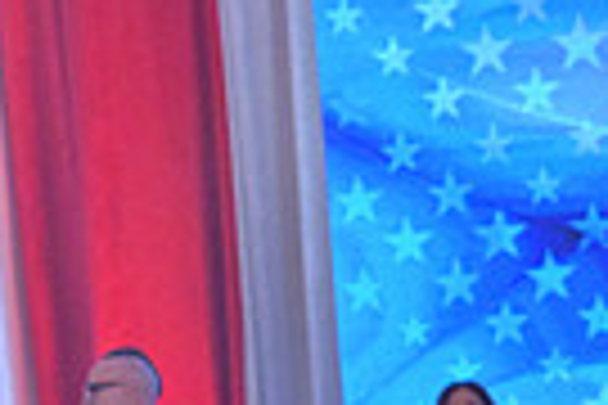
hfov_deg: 6.0
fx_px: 5657
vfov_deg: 4.1
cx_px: 1108
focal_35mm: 335
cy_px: 794
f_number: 6.3
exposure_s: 1/400
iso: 6400
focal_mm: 78
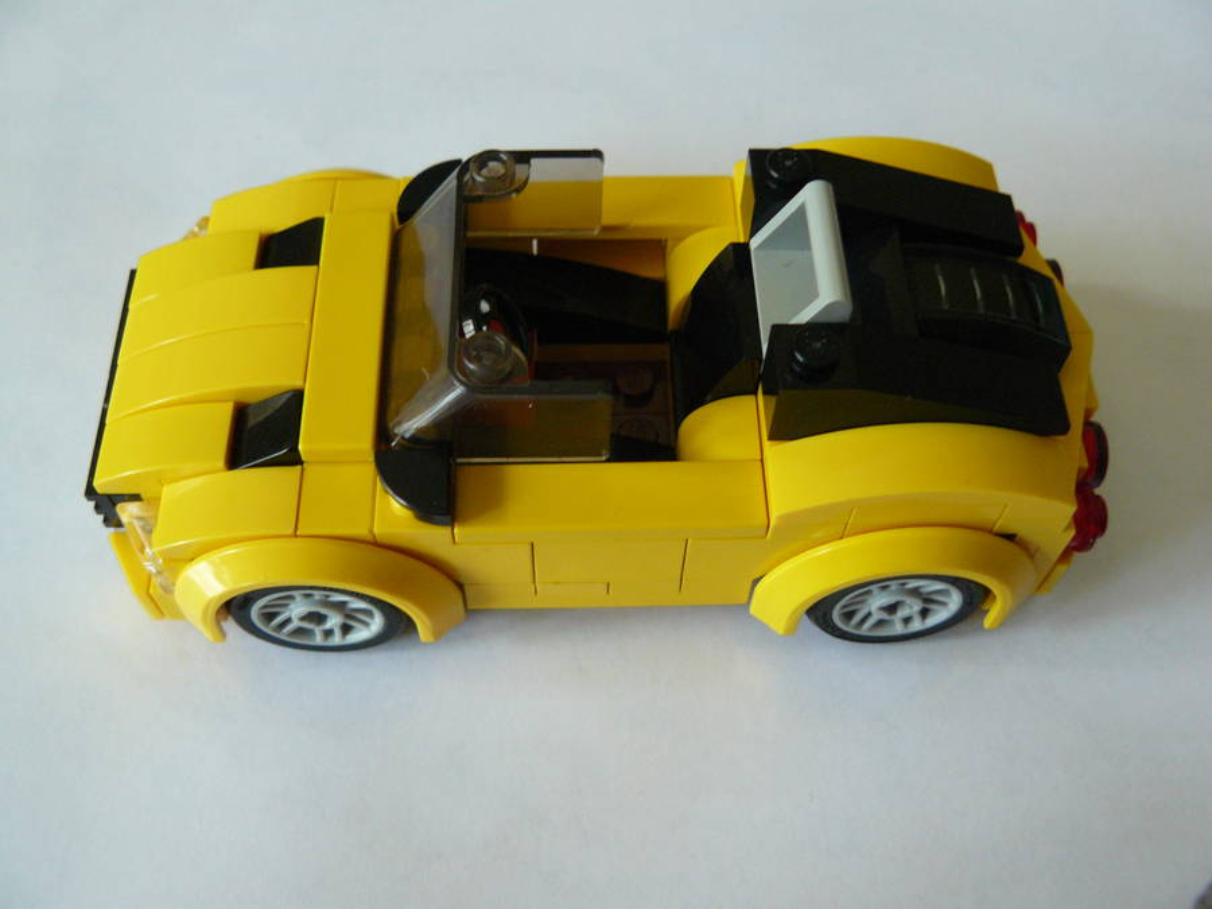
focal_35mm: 36
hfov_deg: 51.4
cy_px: 454
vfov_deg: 39.7
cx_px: 606
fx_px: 1260
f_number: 2.8
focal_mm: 6
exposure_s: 1/6
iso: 200
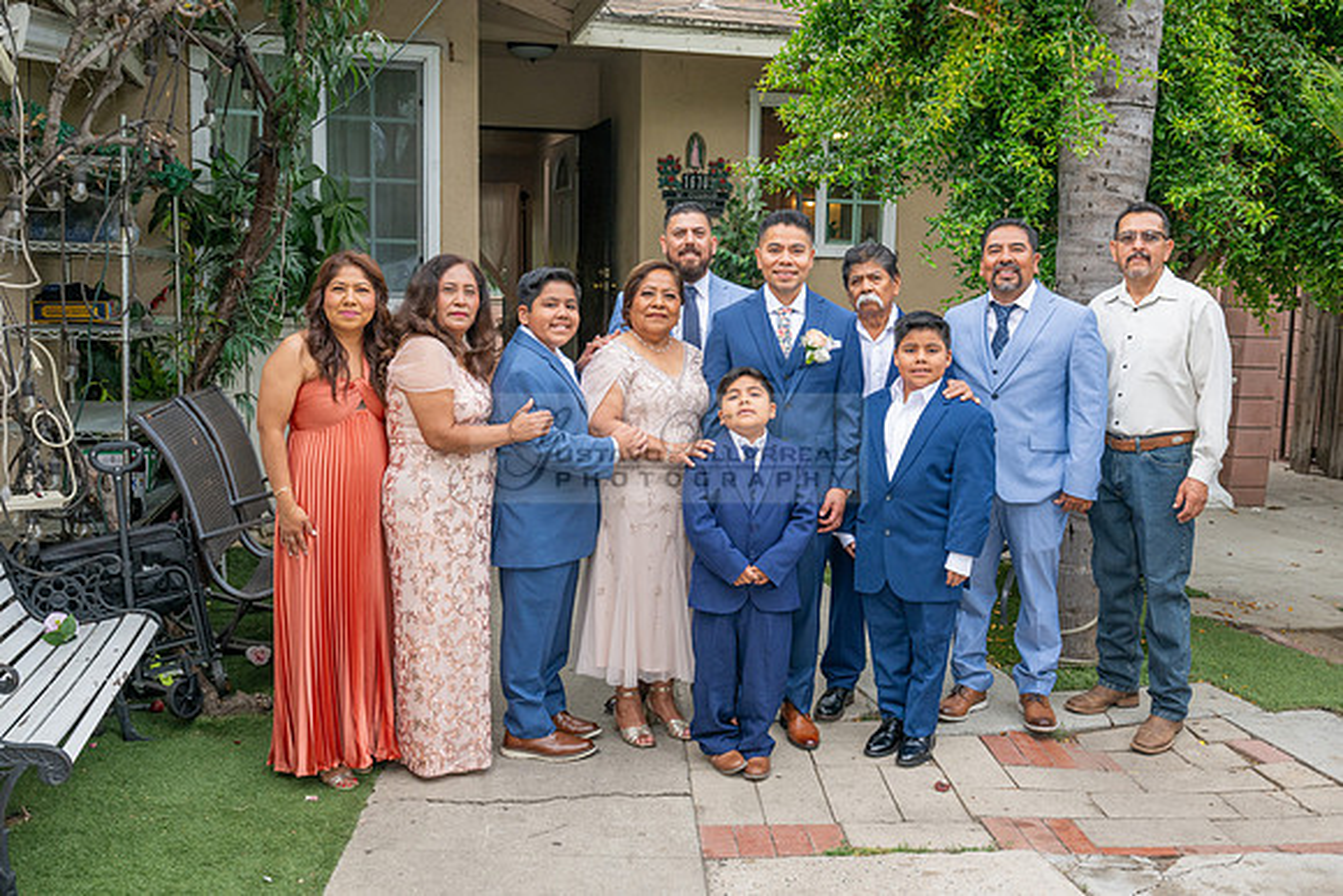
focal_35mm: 34
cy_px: 448
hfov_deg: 55.8
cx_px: 672
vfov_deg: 38.9
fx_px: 1269
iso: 400
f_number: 7.1
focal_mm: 34
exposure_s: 1/160
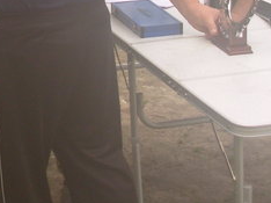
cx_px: -35
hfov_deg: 14.8
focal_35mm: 130
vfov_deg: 11.1
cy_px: -77
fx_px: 1017
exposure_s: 1/304
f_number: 2.9
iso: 50
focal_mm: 6.3
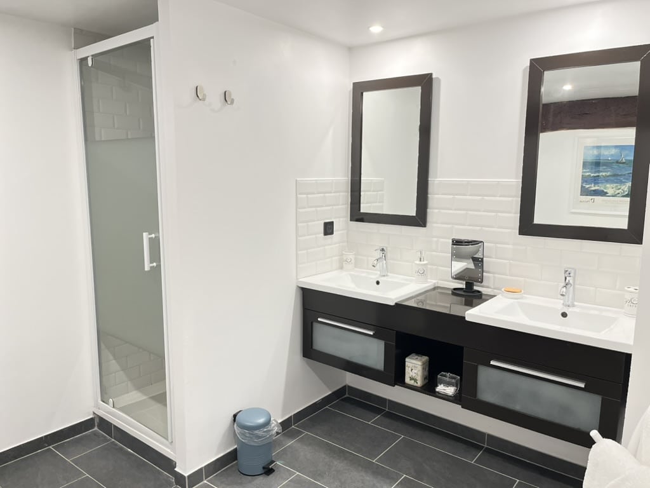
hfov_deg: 67.3
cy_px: 244
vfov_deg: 53.1
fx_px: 488
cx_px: 325
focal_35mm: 26
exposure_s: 1/50
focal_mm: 5.1
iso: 320
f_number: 1.6
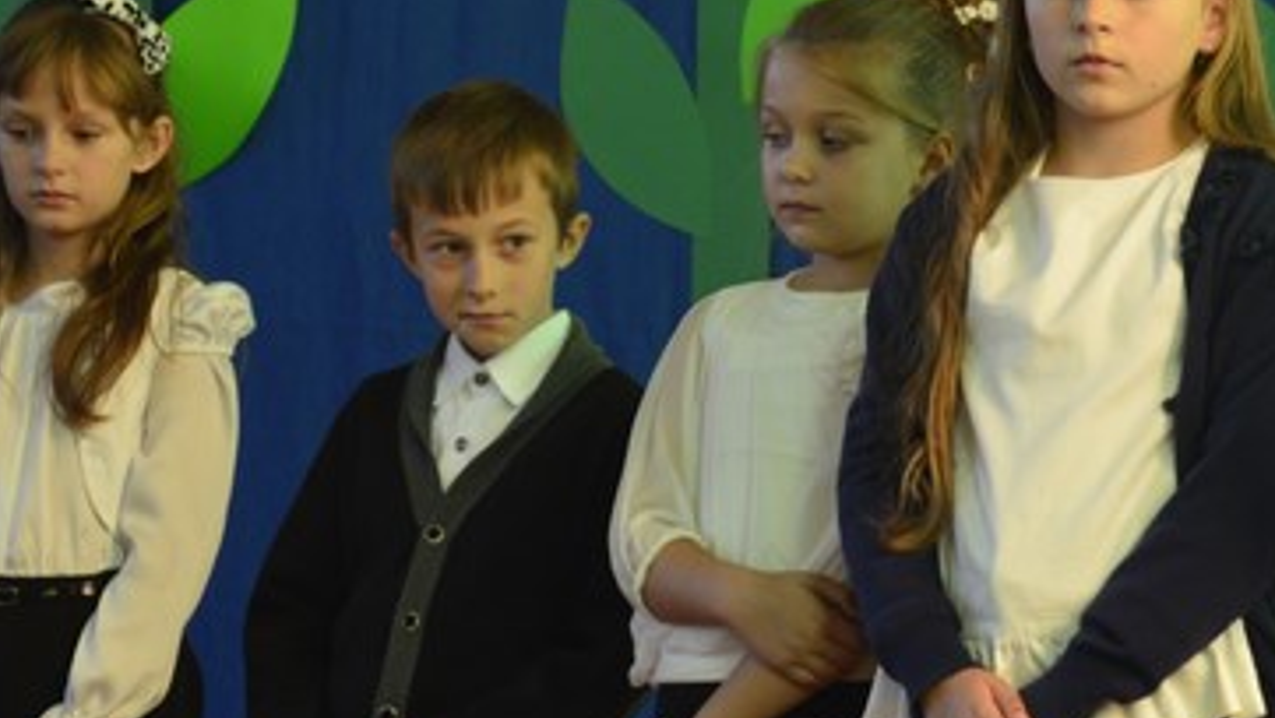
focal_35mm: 229
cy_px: 296
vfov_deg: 5.3
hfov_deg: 9.4
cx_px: 1180
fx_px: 7745
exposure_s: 1/50
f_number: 5.3
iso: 400
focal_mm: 66
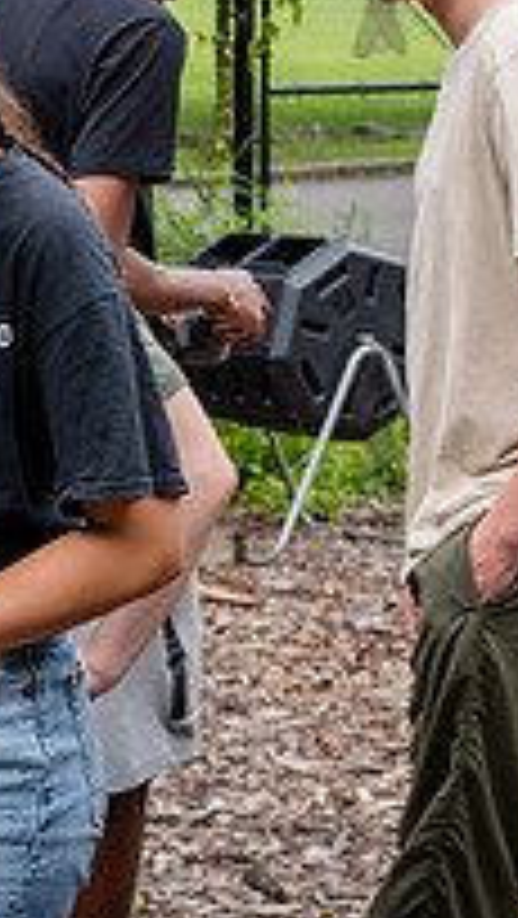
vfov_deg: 18.8
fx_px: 2755
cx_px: -203
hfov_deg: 10.5
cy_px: 196
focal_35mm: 113
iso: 640
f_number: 4.5
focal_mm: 38
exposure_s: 1/640
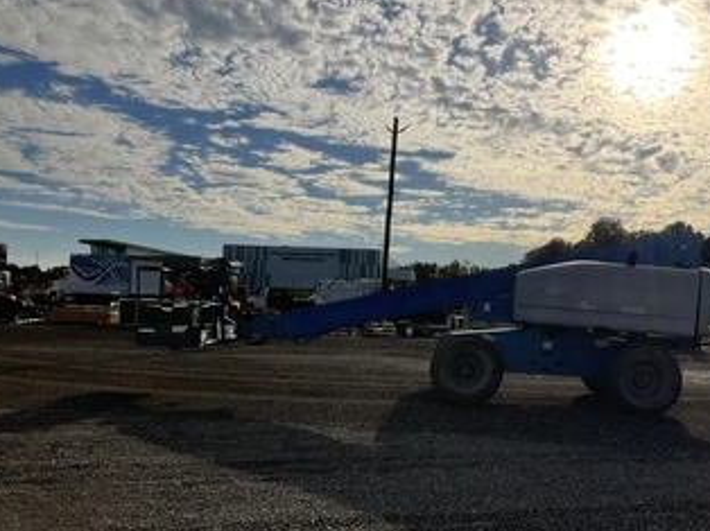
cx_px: 436
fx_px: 758
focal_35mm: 37
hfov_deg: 49.8
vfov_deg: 38.4
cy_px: 328
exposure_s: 1/5814
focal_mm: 3
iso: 25
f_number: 1.8
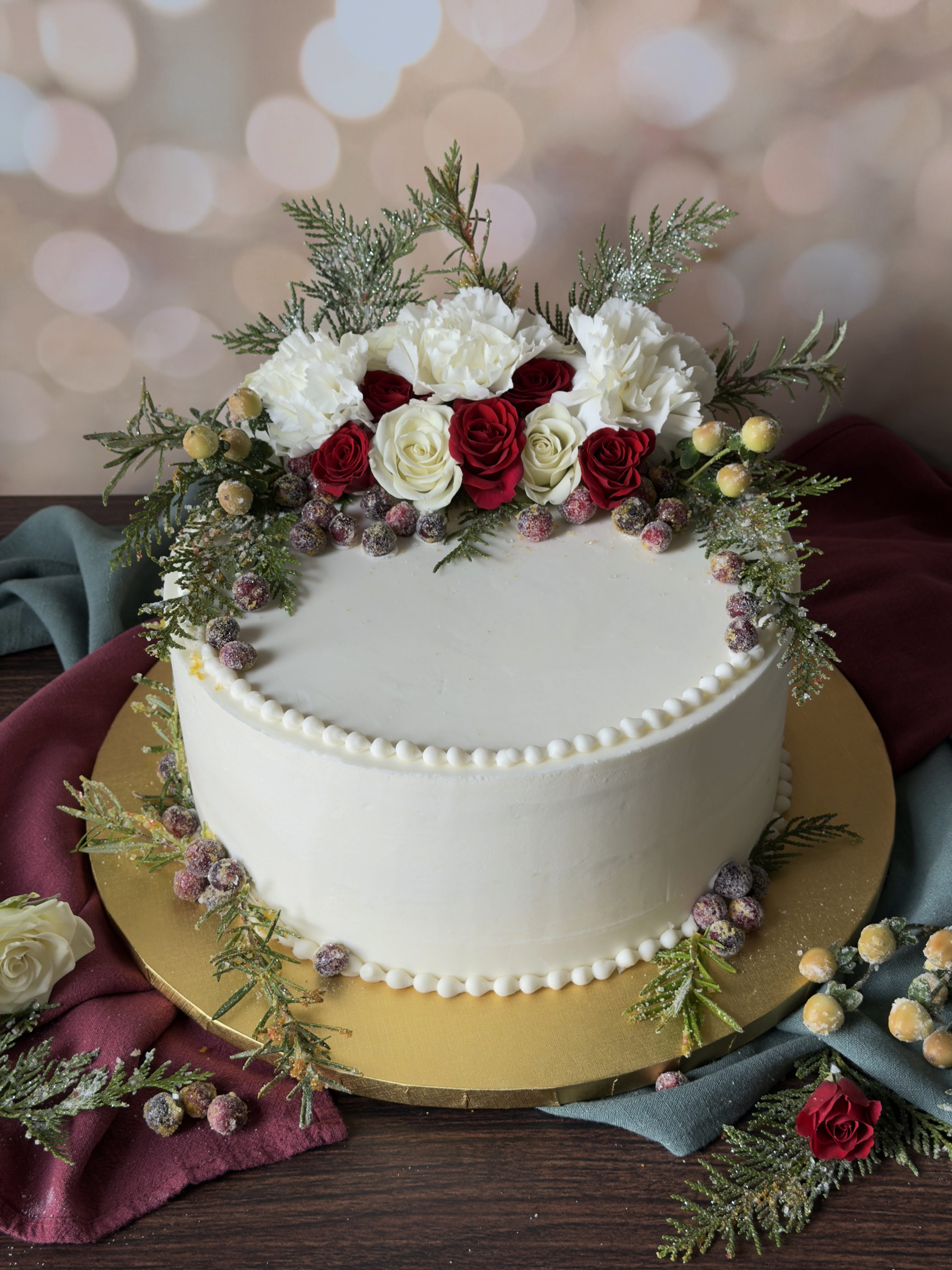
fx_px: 1760
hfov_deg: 30.3
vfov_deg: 39.7
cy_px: 635
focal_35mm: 48
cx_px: 476
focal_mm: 6.8
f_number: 1.8
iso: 125
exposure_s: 1/60
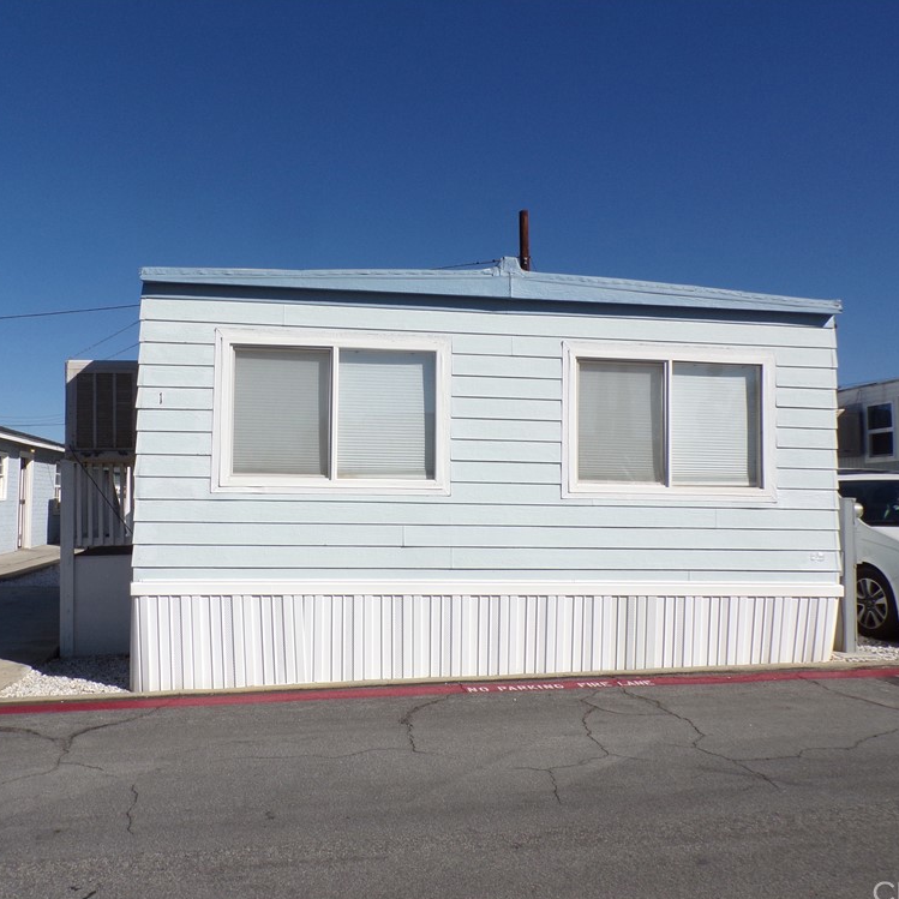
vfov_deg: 55.6
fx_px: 852
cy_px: 449
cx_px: 386
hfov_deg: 55.4
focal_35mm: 29
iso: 80
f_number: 5.8
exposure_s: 1/750
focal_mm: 4.3
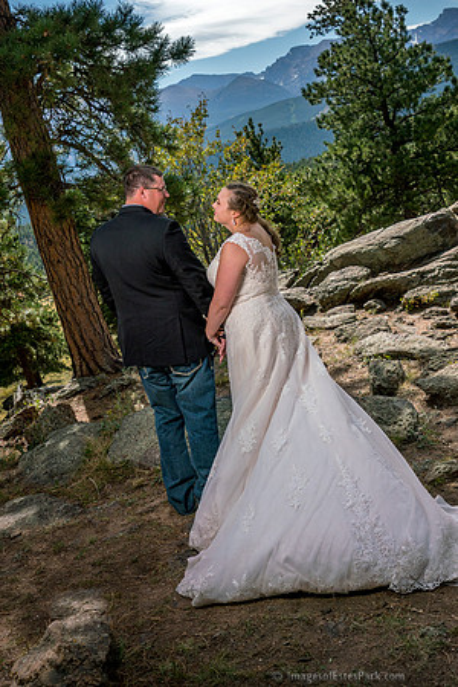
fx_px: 687
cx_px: 229
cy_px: 344
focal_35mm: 36
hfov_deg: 36.9
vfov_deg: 53.1
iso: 250
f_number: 4.5
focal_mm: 24
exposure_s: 1/2000
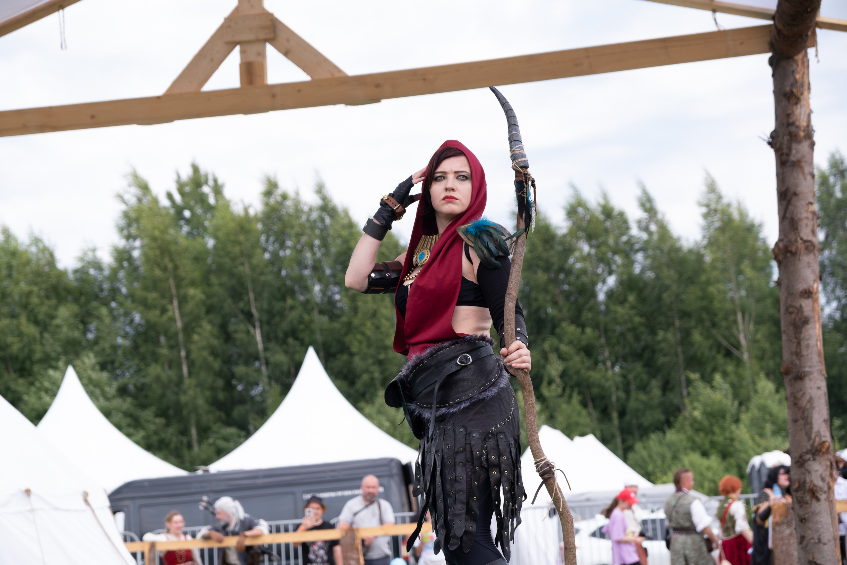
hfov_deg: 24.5
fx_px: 1953
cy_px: 282
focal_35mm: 83
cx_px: 424
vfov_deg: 16.5
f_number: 4
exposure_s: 1/800
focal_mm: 55
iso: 250
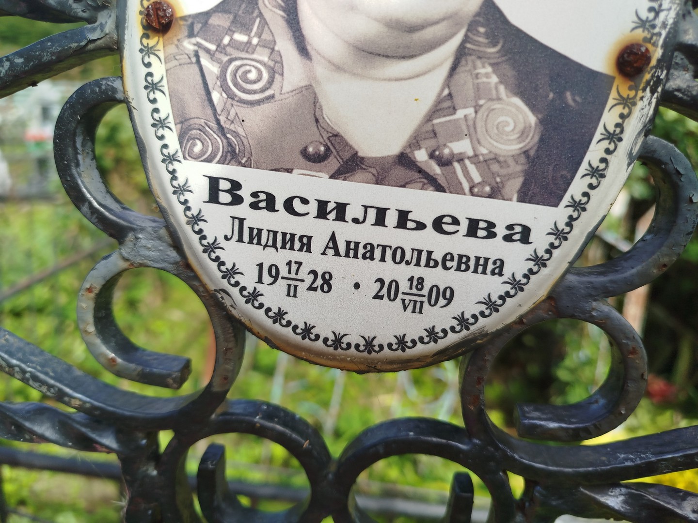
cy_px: 262
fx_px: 484
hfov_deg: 71.6
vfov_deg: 56.8
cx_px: 349
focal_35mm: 24
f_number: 1.7
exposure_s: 1/580
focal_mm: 5.31
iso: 50
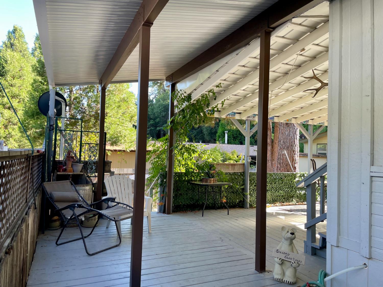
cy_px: 144
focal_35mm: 26
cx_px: 192
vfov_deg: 53.1
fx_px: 288
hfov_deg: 67.3
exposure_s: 1/121
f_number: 1.6
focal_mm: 4.2
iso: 40
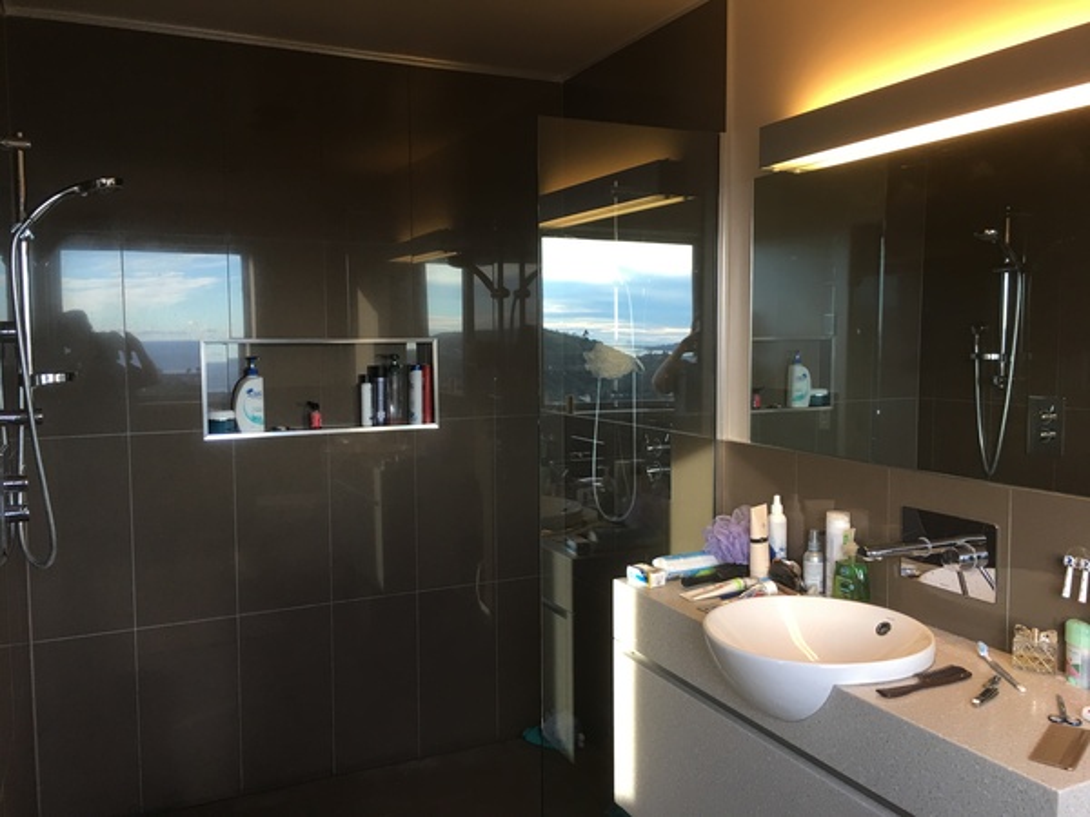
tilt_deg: -3.5
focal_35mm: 29
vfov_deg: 48.2
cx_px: 545
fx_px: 913
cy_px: 408
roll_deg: +0.5
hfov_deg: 61.7
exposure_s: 1/33
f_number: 2.2
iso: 32
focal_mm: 4.15
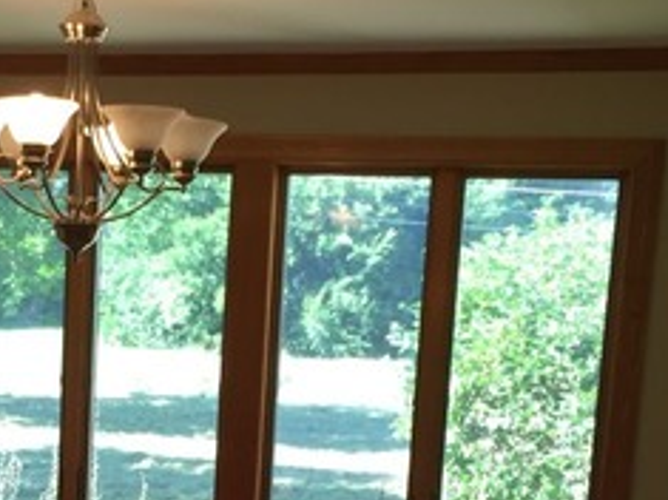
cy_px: 554
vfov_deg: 18.0
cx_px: 125
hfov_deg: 24.3
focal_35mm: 79
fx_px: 1524
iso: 32
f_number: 2.2
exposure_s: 1/40
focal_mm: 4.15
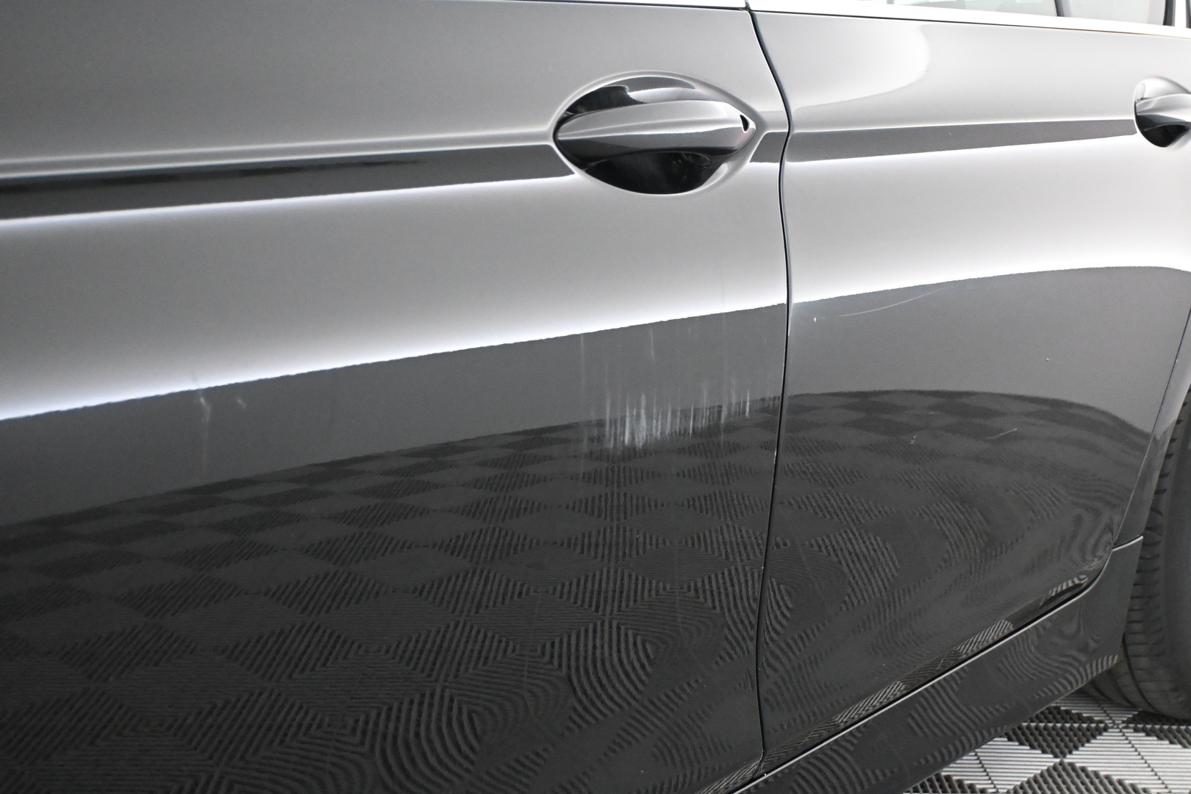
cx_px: 596
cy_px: 397
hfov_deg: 47.2
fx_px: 1365
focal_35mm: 41
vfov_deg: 32.4
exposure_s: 1/60
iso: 6400
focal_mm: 27.5
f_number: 4.5
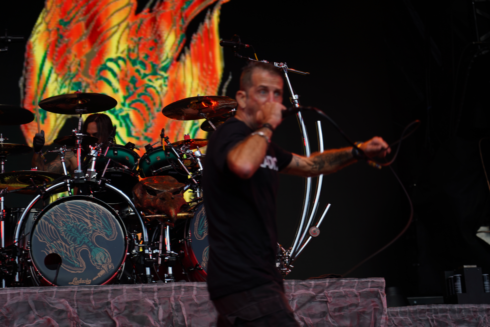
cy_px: 164
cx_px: 245
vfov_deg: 13.0
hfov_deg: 19.5
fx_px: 1429
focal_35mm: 105
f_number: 4
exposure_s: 1/125
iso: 100
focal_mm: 105
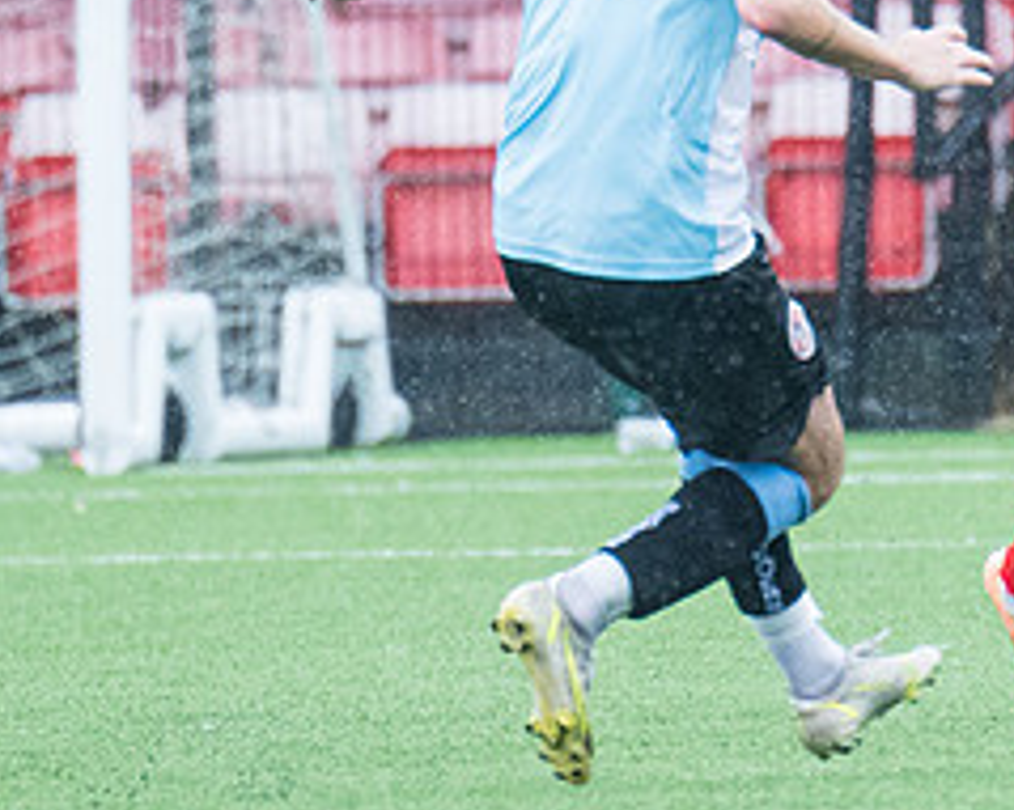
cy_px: -93
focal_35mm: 1586
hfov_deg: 1.2
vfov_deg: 1.0
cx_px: 991
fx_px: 47577
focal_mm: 280
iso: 1000
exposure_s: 1/1000
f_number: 4
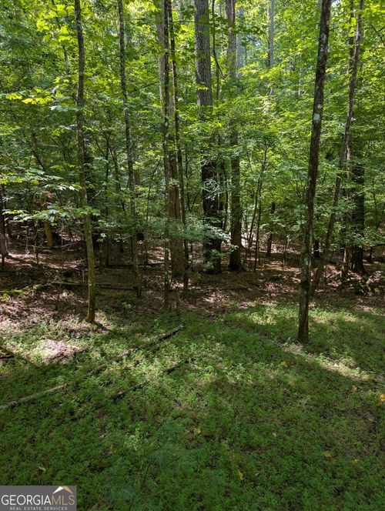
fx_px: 355
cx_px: 192
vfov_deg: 71.5
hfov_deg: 56.9
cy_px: 256
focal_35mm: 24
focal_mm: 6.9
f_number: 1.68
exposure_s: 1/134
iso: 74
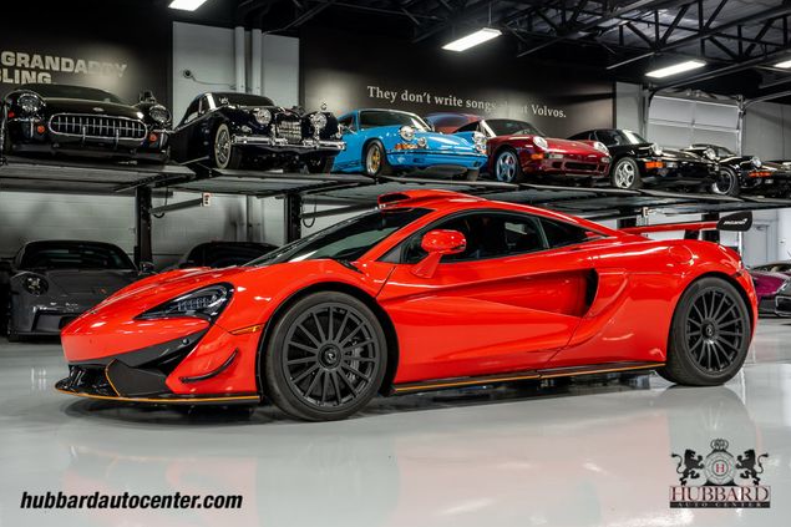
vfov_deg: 32.6
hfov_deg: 47.4
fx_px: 901
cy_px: 259
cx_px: 391
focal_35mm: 41
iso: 800
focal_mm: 40
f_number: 5
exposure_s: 1/60
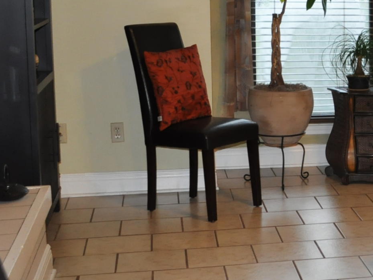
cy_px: 103
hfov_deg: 21.3
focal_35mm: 84
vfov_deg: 17.5
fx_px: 905
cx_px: 475
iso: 800
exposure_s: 1/60
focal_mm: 18
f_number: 3.5
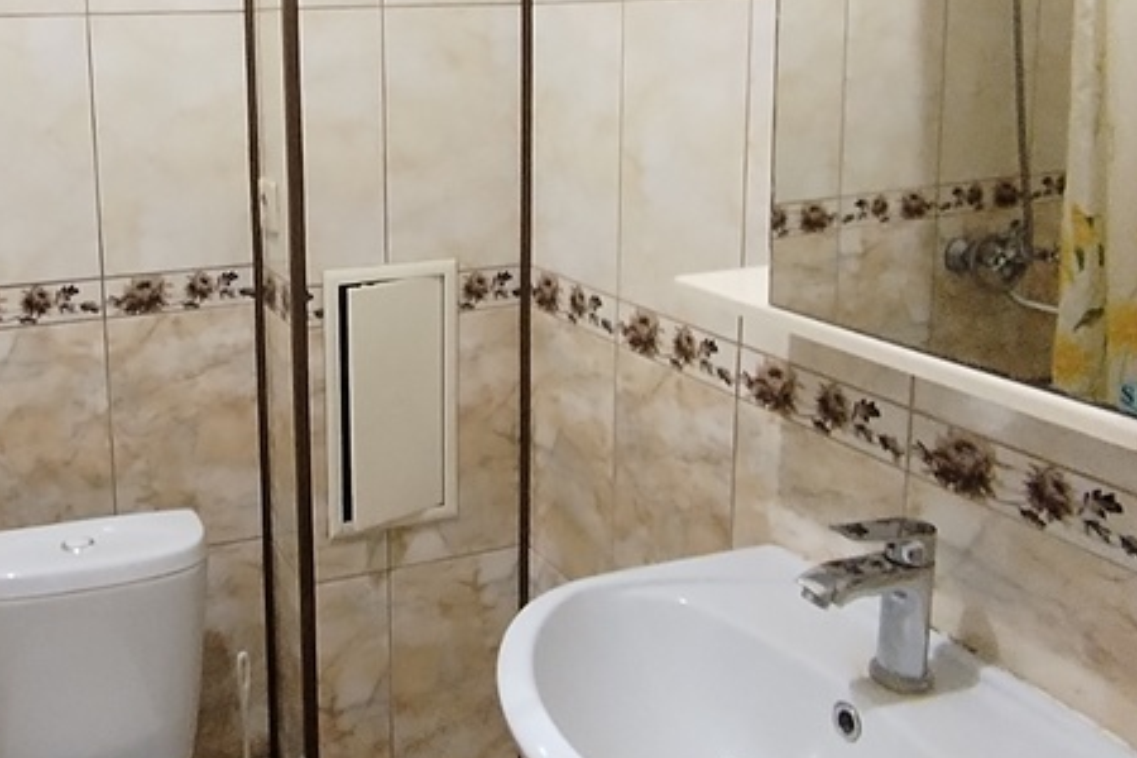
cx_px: 341
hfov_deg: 50.5
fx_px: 1168
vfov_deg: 35.5
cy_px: 240
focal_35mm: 37
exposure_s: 1/24
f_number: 2.2
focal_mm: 1.42
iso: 638
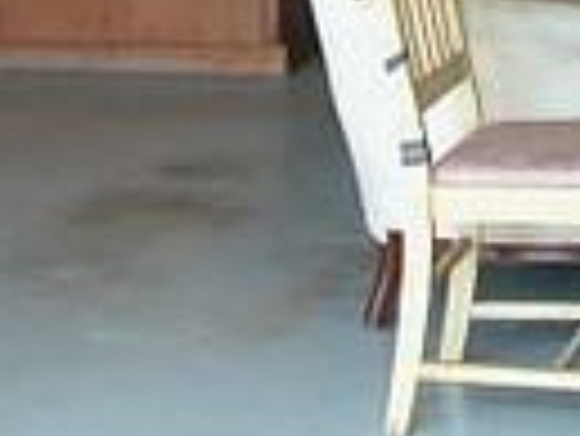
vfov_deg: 9.2
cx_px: 472
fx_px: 2633
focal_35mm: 157
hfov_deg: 12.5
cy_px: -258
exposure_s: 1/44.7
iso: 100
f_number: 2.8
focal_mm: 8.9
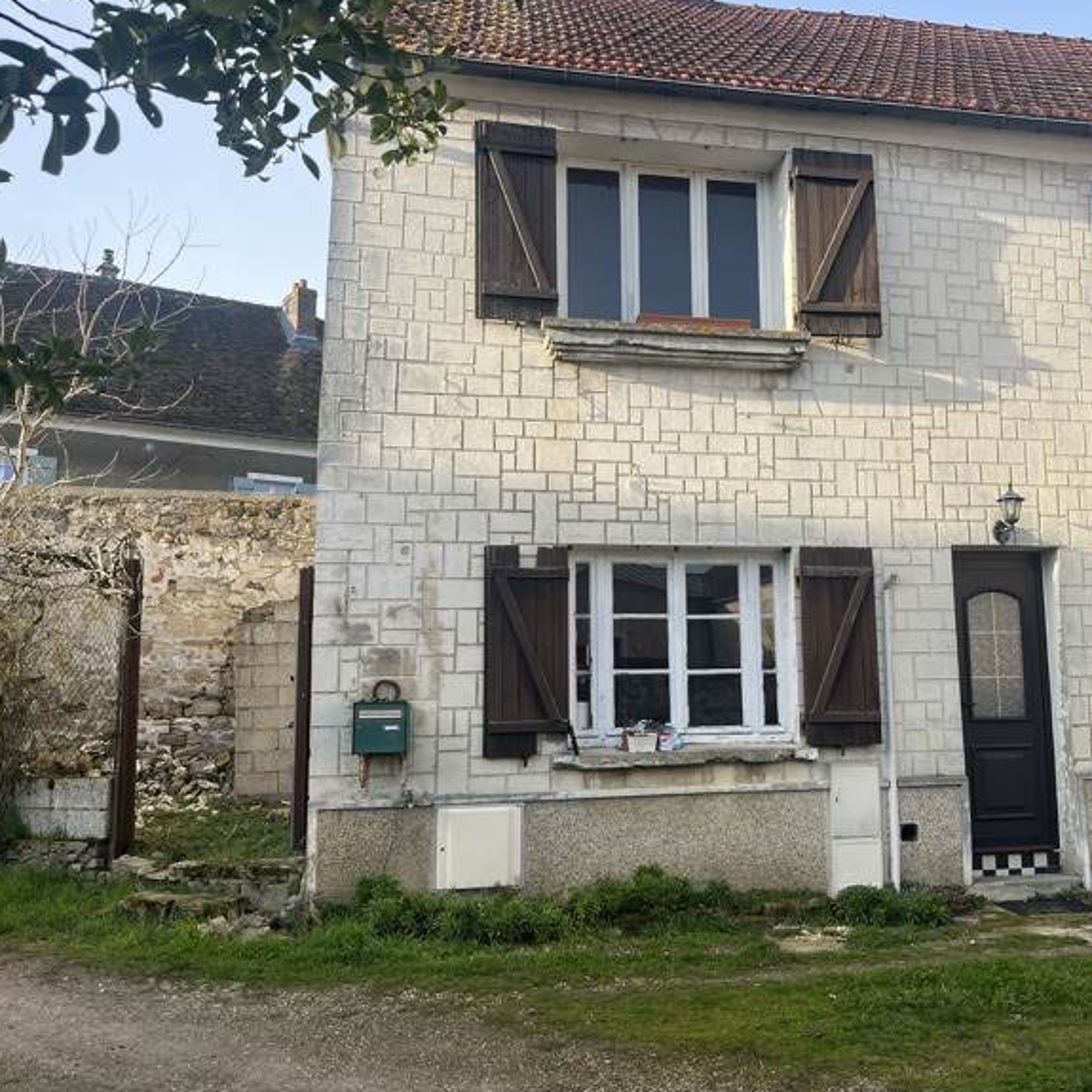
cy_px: 543
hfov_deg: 50.3
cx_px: 720
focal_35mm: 32
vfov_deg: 51.1
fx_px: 1142
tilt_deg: +7.5
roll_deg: +0.9
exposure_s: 1/992
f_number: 1.6
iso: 50
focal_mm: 5.1
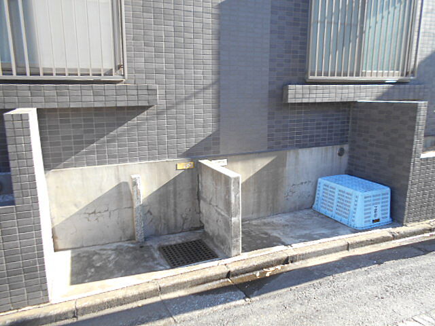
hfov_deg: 67.3
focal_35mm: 26
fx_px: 327
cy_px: 163
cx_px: 218
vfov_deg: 53.1
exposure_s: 1/100
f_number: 3.2
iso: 80
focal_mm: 4.6
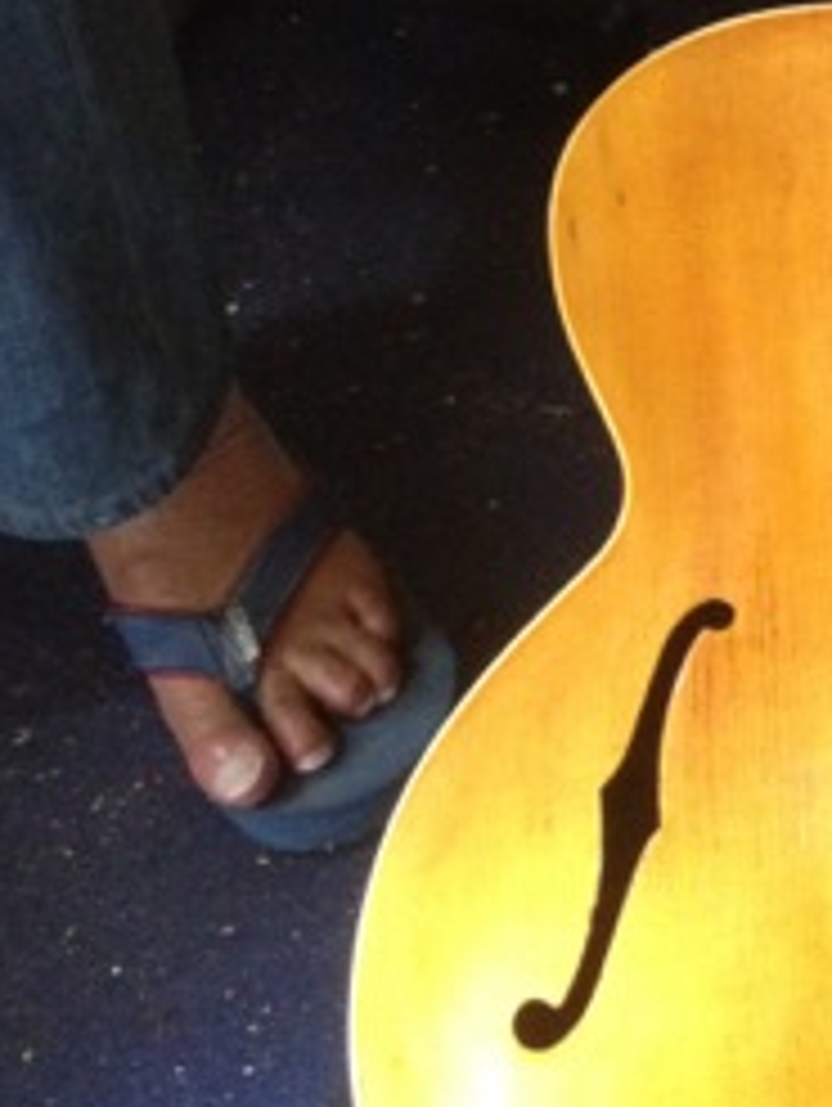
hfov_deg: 15.5
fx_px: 2911
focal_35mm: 91
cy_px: 207
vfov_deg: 21.2
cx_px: 1066
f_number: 2.4
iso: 400
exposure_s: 1/15
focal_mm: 4.28
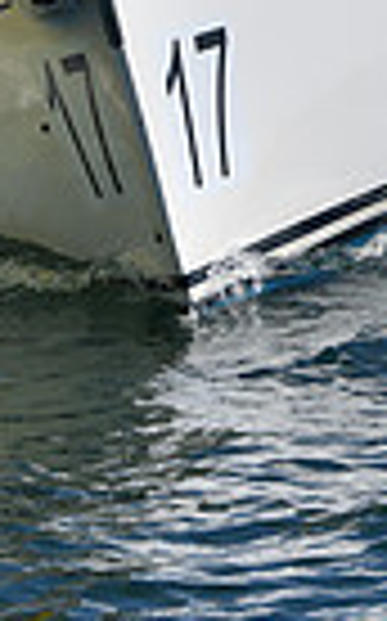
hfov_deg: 3.8
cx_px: 248
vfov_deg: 6.1
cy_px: -227
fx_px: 5783
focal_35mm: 342
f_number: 11
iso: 250
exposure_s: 1/800
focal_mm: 80
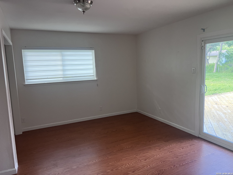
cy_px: 88
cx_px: 116
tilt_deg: -8.8
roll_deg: +2.5
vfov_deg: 53.1
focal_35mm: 26
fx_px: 175
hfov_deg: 67.3
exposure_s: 1/60
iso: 200
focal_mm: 5.7
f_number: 1.5
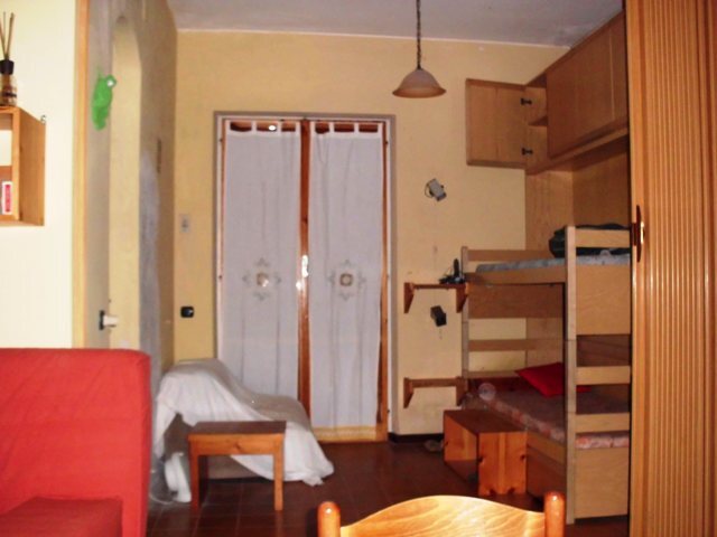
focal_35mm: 36
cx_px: 358
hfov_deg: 51.4
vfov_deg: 39.7
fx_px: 746
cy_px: 268
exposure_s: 1/60
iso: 400
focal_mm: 6.3
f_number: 2.9
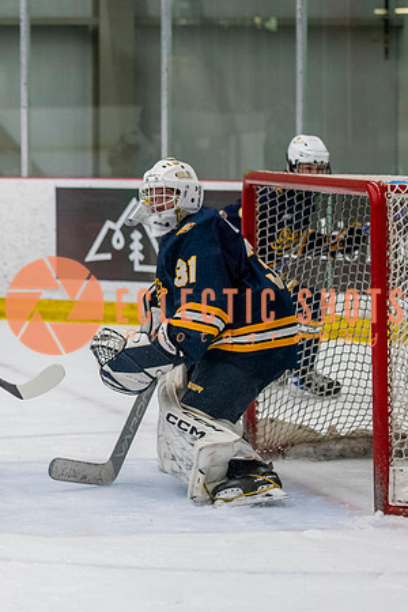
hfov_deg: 6.7
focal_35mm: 204
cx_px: -140
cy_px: 304
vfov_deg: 10.1
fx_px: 3464
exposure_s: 1/640
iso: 2000
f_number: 3.2
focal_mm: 85
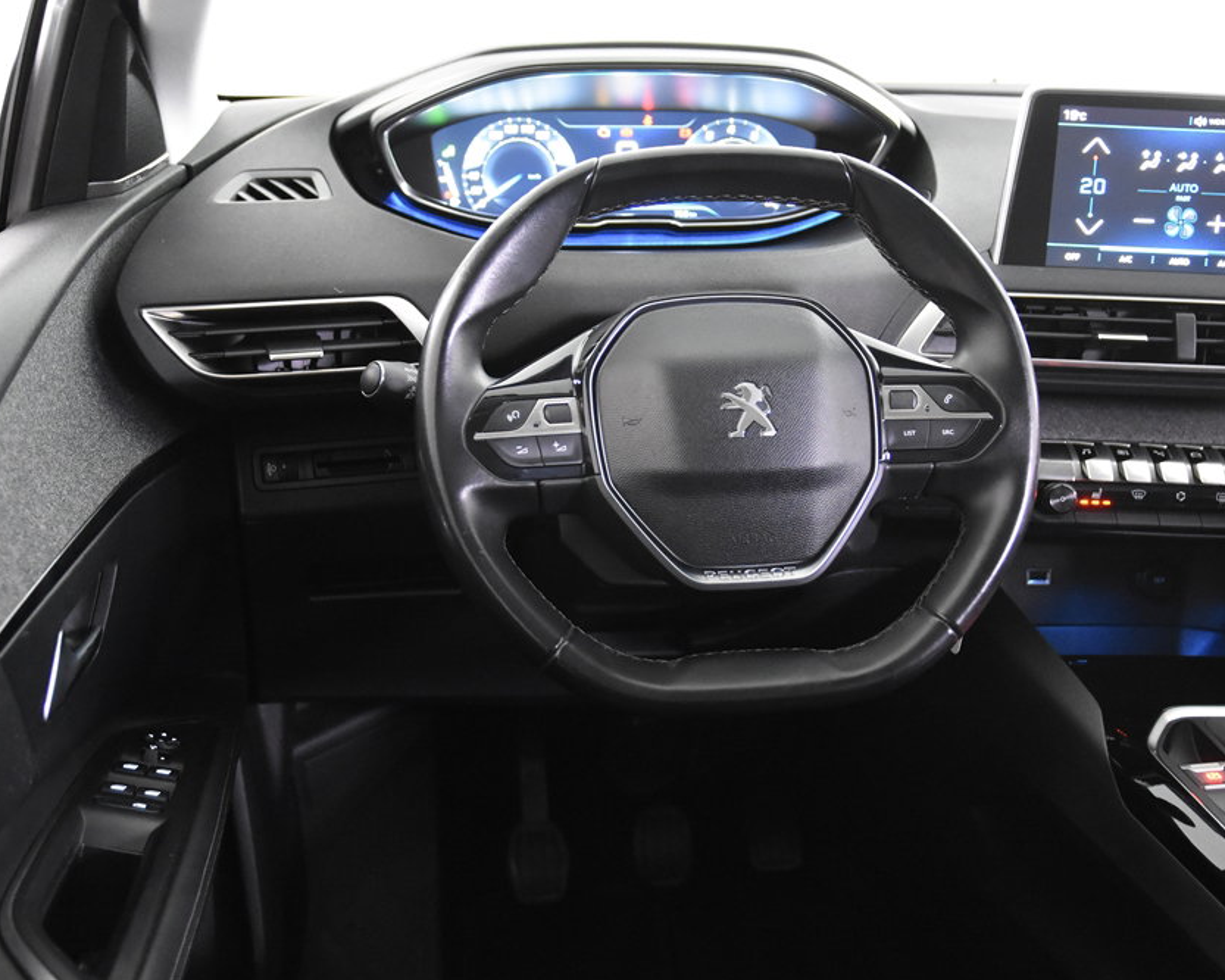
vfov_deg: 33.4
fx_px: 1631
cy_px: 498
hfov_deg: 41.2
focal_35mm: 45
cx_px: 616
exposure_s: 1/40
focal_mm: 26
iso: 5000
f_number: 3.2
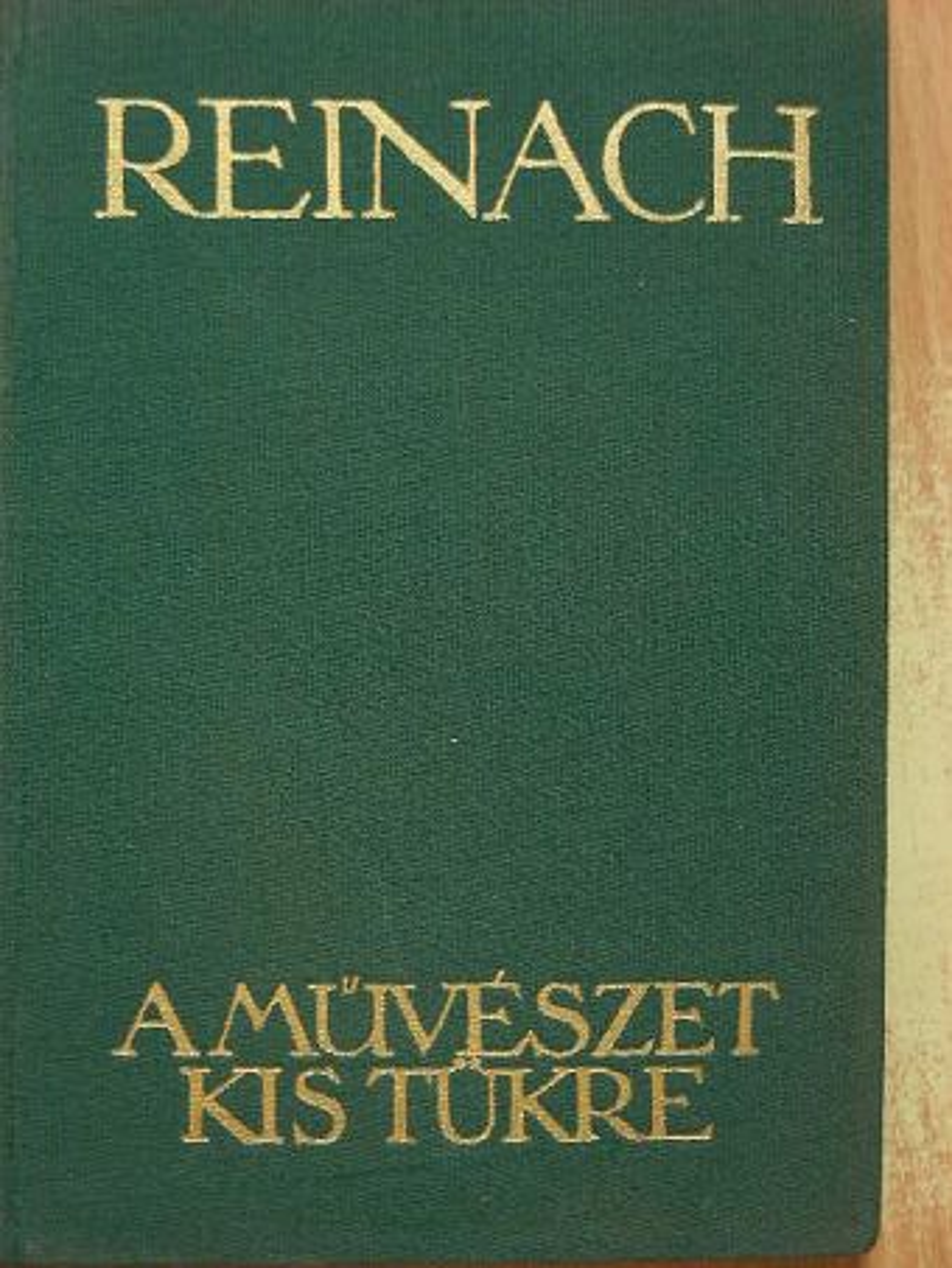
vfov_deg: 22.5
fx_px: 3189
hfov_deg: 17.0
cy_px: 634
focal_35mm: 87
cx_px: 476
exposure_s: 1/16.4
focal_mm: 14.6
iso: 100
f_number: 3.5
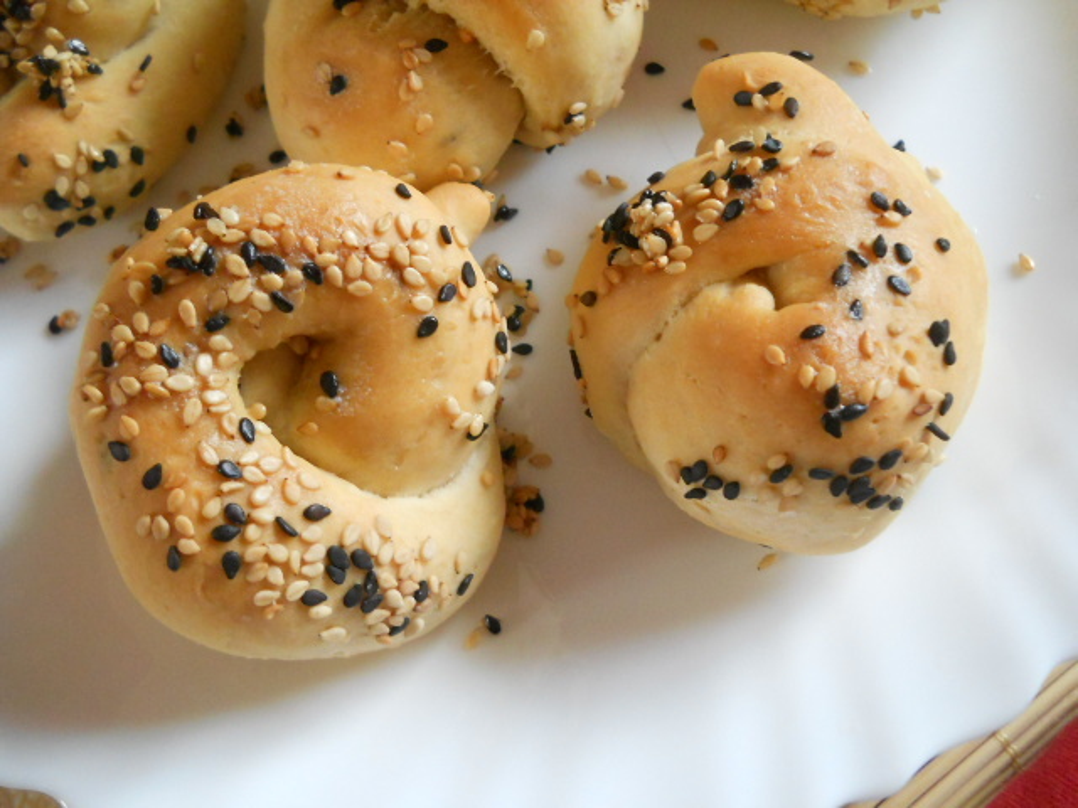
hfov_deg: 45.8
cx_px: 539
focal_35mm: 41
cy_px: 404
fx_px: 1277
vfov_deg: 35.1
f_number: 3.1
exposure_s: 1/80
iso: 400
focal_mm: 6.72
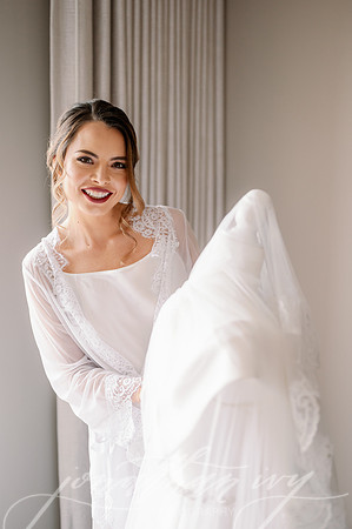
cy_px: 264
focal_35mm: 50
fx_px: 735
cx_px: 176
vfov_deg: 39.6
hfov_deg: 26.9
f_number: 2.2
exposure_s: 1/640
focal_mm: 50
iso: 800
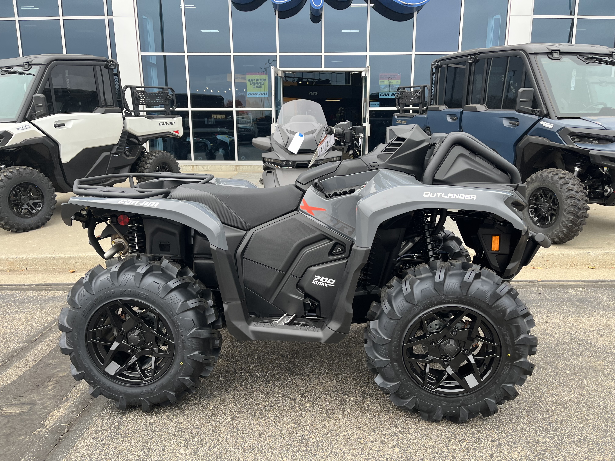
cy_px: 230
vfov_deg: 53.1
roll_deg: +1.8
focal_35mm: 26
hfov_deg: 67.3
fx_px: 462
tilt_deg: -13.6
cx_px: 308
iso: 50
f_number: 1.6
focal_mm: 5.1
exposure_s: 1/320
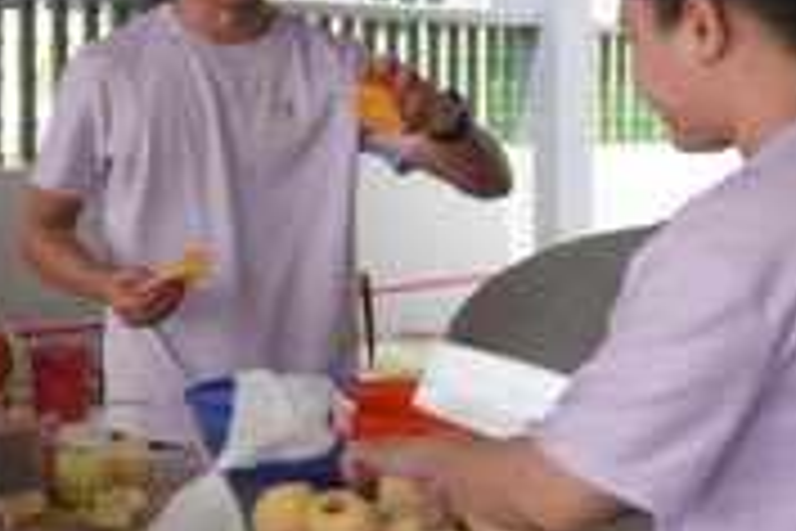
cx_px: 40
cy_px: 117
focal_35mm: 93
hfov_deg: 21.2
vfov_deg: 14.6
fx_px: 2064
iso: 100
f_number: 4
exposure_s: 1/160
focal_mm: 23
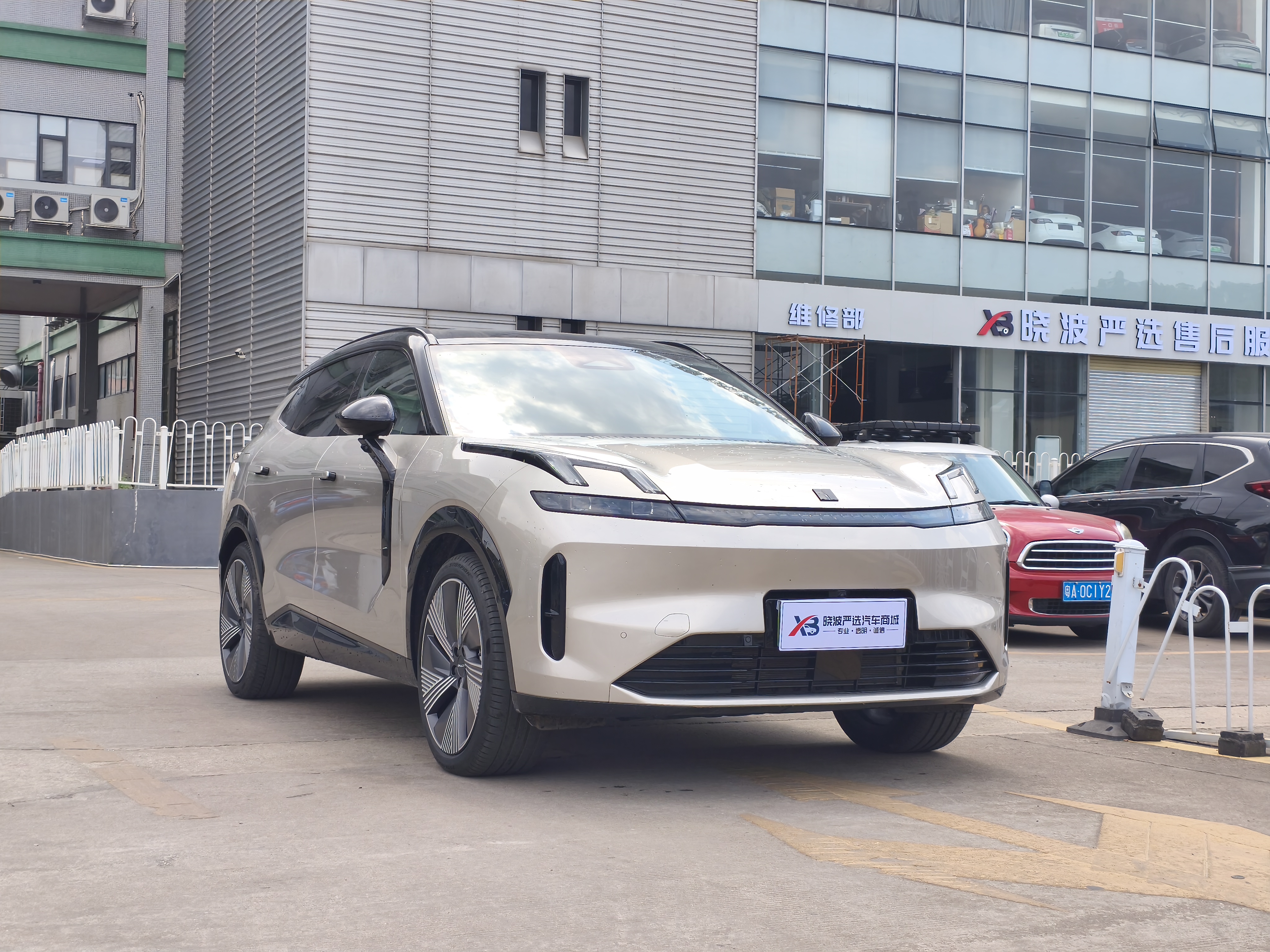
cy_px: 476
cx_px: 635
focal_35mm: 46
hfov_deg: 41.2
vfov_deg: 31.5
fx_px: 1688
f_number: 1.6
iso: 80
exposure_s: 1/1470
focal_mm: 5.84
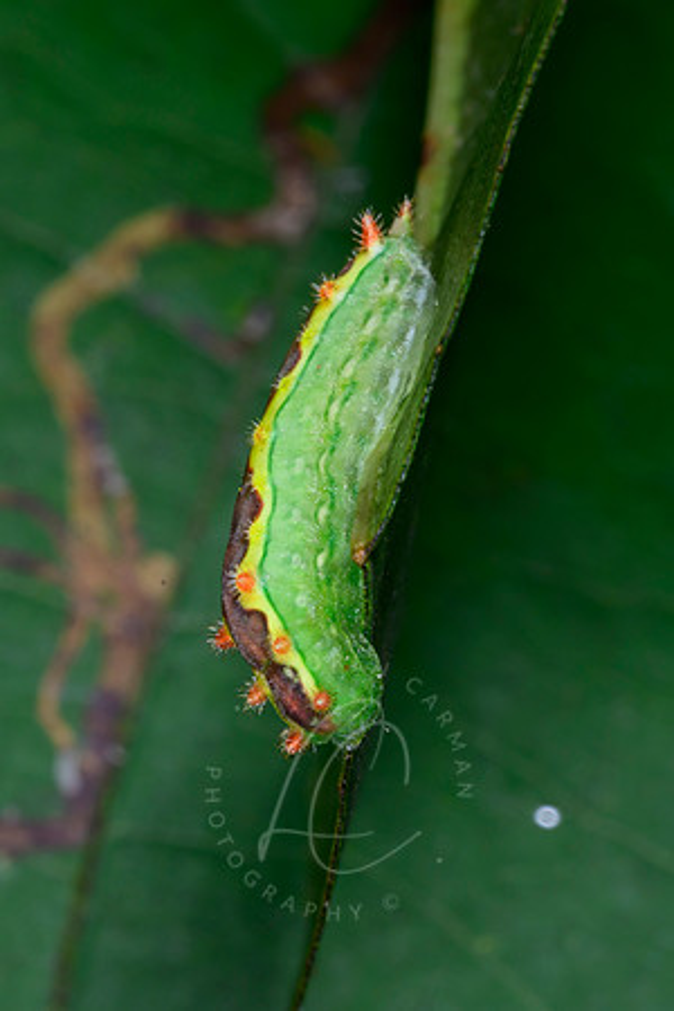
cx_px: 275
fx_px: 6251
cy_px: 627
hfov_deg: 6.2
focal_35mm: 223
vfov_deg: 9.2
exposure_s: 1/250
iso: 64
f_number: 32
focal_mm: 105
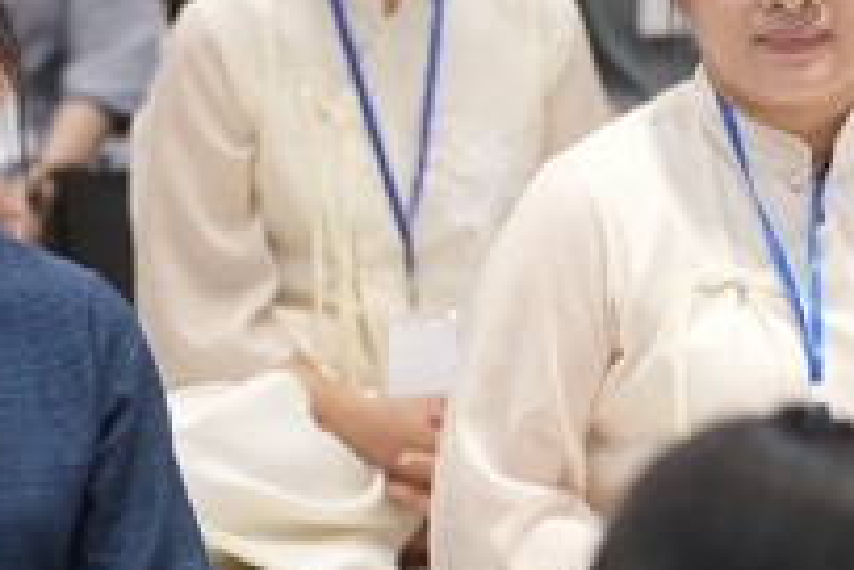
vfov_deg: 4.6
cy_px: 233
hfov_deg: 6.9
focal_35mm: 297
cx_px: 611
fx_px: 7045
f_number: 2.8
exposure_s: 1/400
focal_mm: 93
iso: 4000
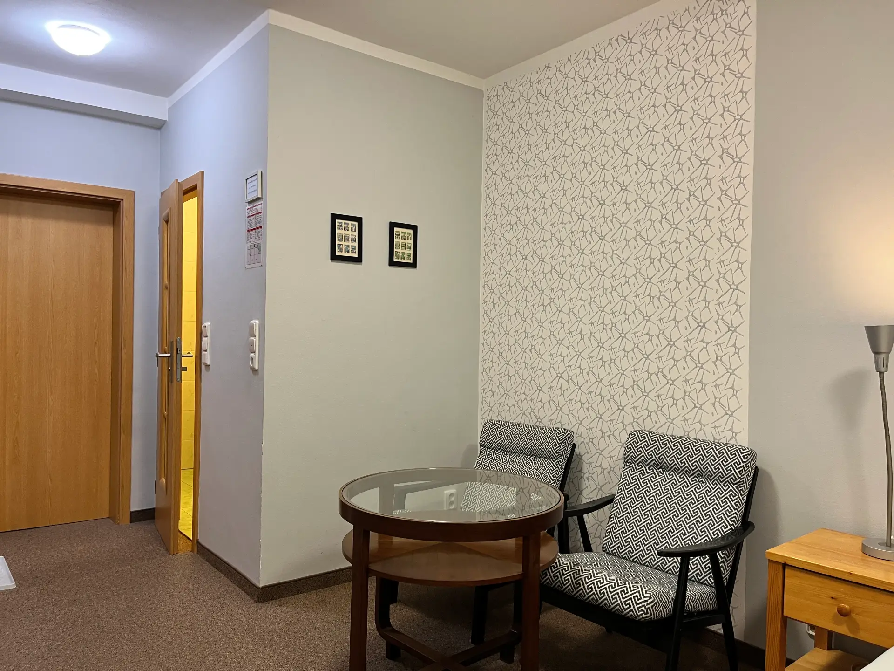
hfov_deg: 67.3
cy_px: 336
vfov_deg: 53.1
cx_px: 447
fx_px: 671
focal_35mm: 26
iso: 125
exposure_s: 1/50
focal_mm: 5.1
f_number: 1.6
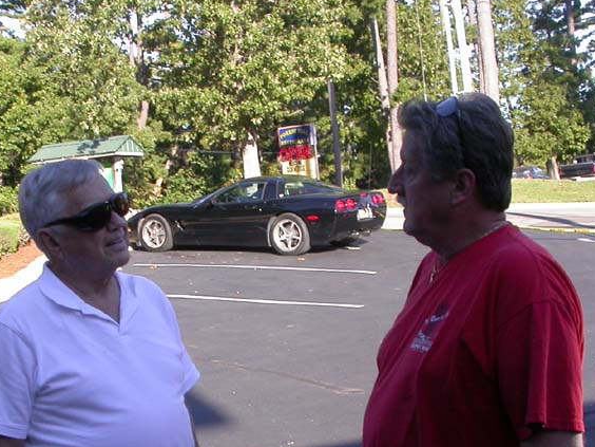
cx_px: 229
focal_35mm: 69
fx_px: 1186
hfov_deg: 28.1
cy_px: 338
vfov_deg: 21.1
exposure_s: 1/151
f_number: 5.3
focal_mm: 7.85
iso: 100
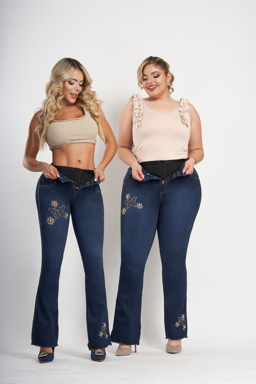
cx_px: 128
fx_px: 721
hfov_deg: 20.1
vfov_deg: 29.8
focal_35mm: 68
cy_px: 192
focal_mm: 67.6
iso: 100
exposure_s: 1/160
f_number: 8
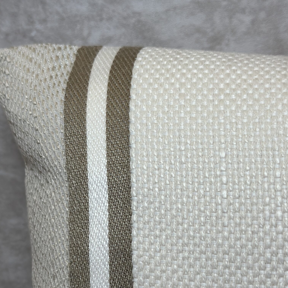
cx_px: 149
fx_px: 678
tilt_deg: -16.6
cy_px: 241
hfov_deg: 24.0
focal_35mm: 72
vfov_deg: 23.5
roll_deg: +3.9
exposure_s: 1/580
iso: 80
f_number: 1.78
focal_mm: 6.86
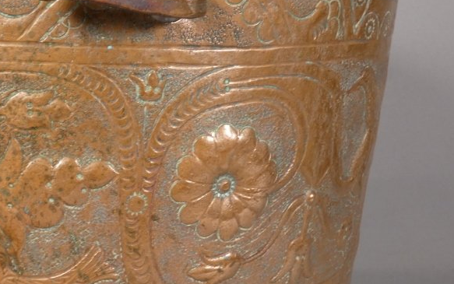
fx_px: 990
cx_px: 64
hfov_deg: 25.2
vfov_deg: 16.3
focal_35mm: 80
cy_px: 214
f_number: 3.7
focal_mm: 7.8
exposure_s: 1/80
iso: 125
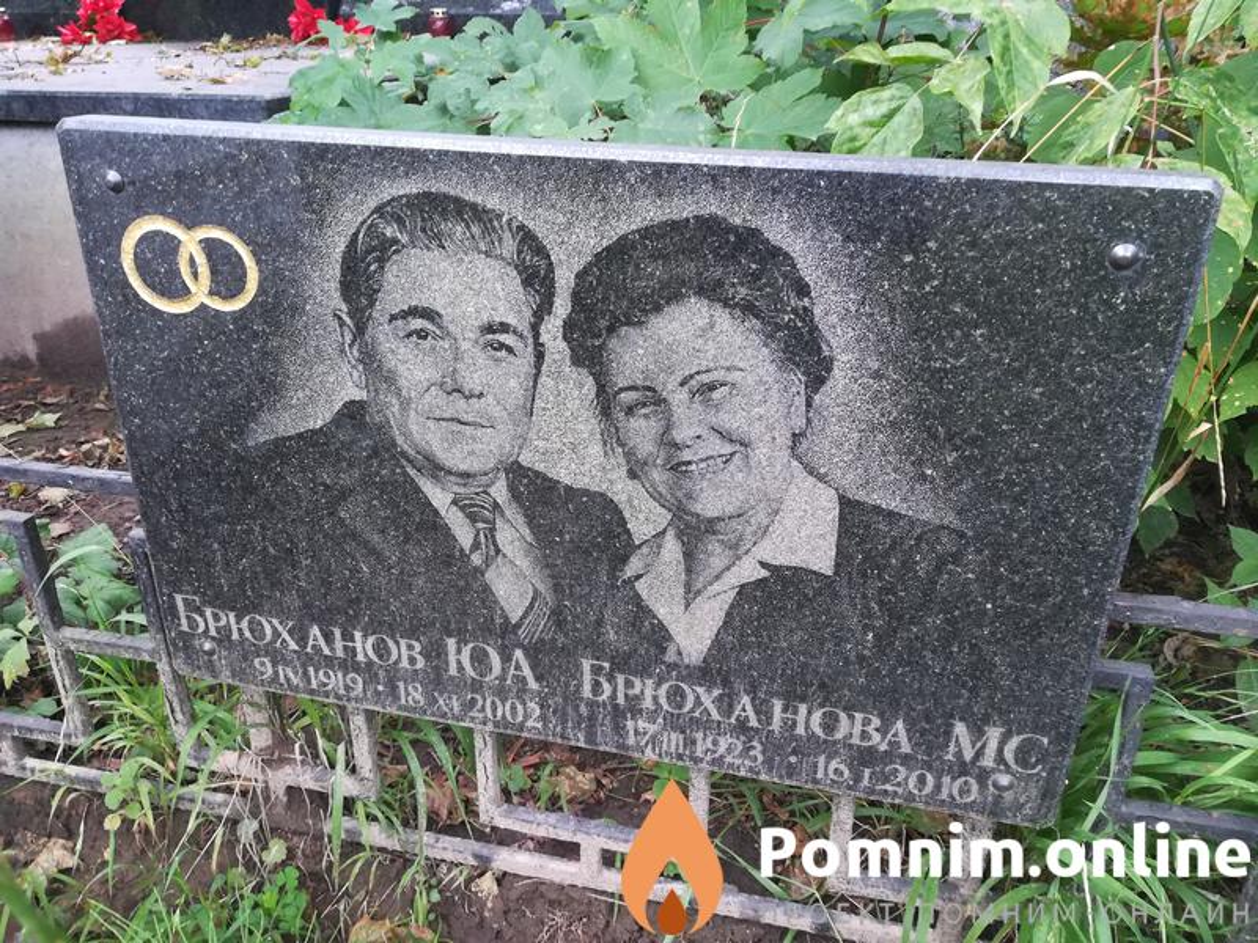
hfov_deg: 67.3
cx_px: 629
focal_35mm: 26
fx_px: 945
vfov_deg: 53.1
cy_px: 472
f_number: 2.2
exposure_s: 1/30
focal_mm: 3.83
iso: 160
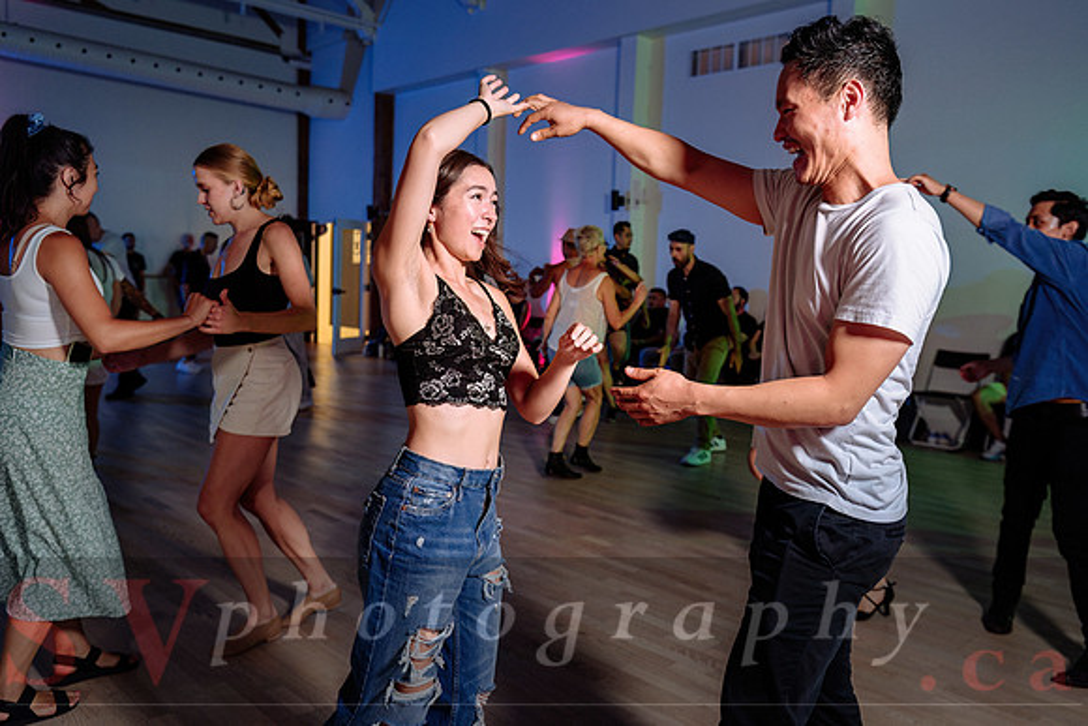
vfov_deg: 43.1
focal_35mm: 30
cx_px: 570
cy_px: 346
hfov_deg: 61.2
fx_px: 919
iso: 800
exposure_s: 1/125
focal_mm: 29
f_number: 3.5
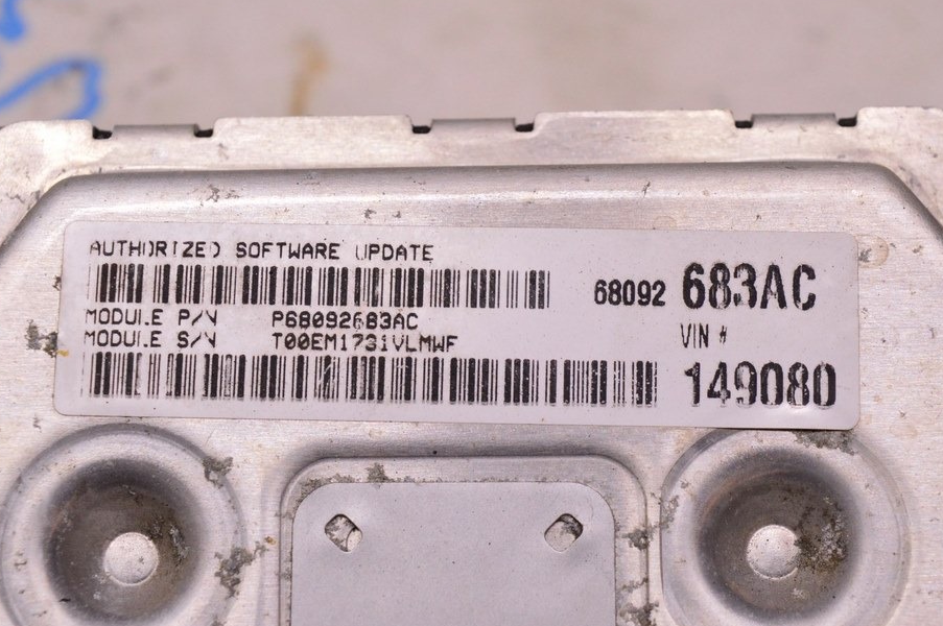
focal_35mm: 94
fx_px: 2448
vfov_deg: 14.6
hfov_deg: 21.8
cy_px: 279
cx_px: 486
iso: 1600
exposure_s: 1/125
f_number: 8
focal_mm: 55
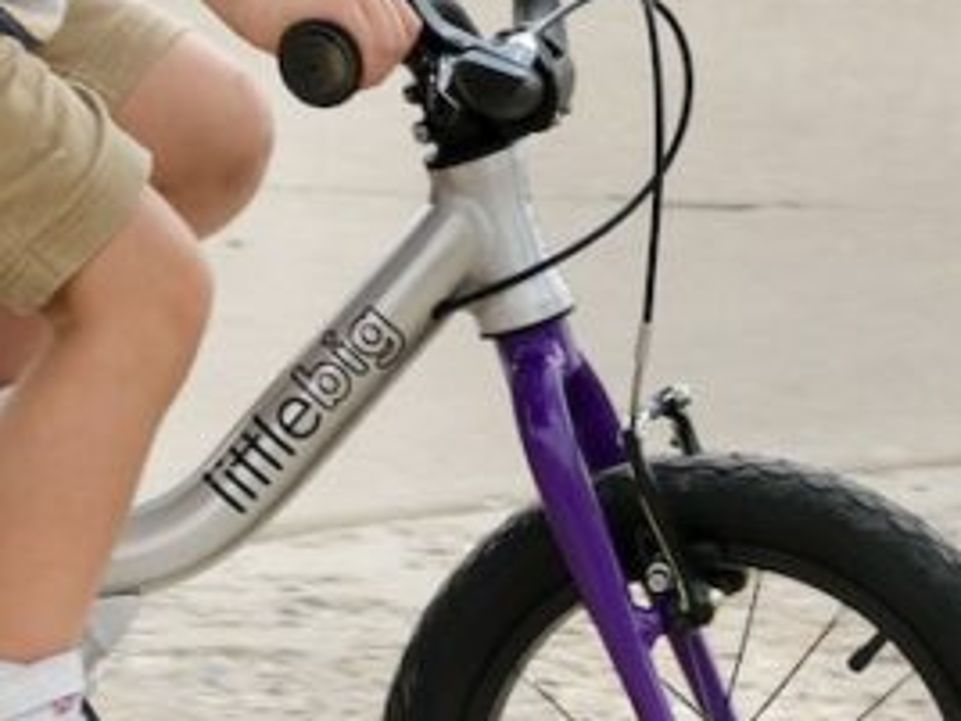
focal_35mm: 772
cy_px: -5
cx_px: 111
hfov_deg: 2.6
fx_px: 21432
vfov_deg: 1.9
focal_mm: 140
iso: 125
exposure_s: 1/450
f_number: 4.5
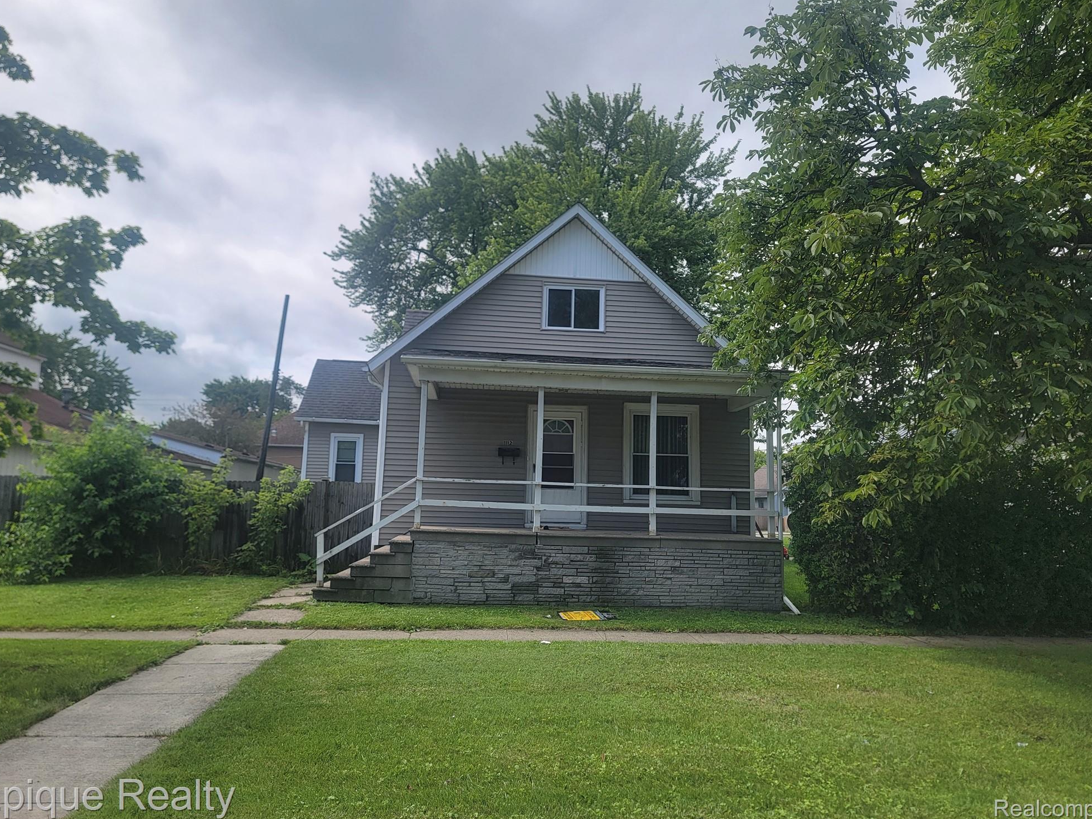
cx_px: 535
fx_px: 789
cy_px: 398
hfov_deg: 69.4
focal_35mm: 25
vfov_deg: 54.9
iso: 16
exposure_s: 1/1050
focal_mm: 6.7
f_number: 1.8
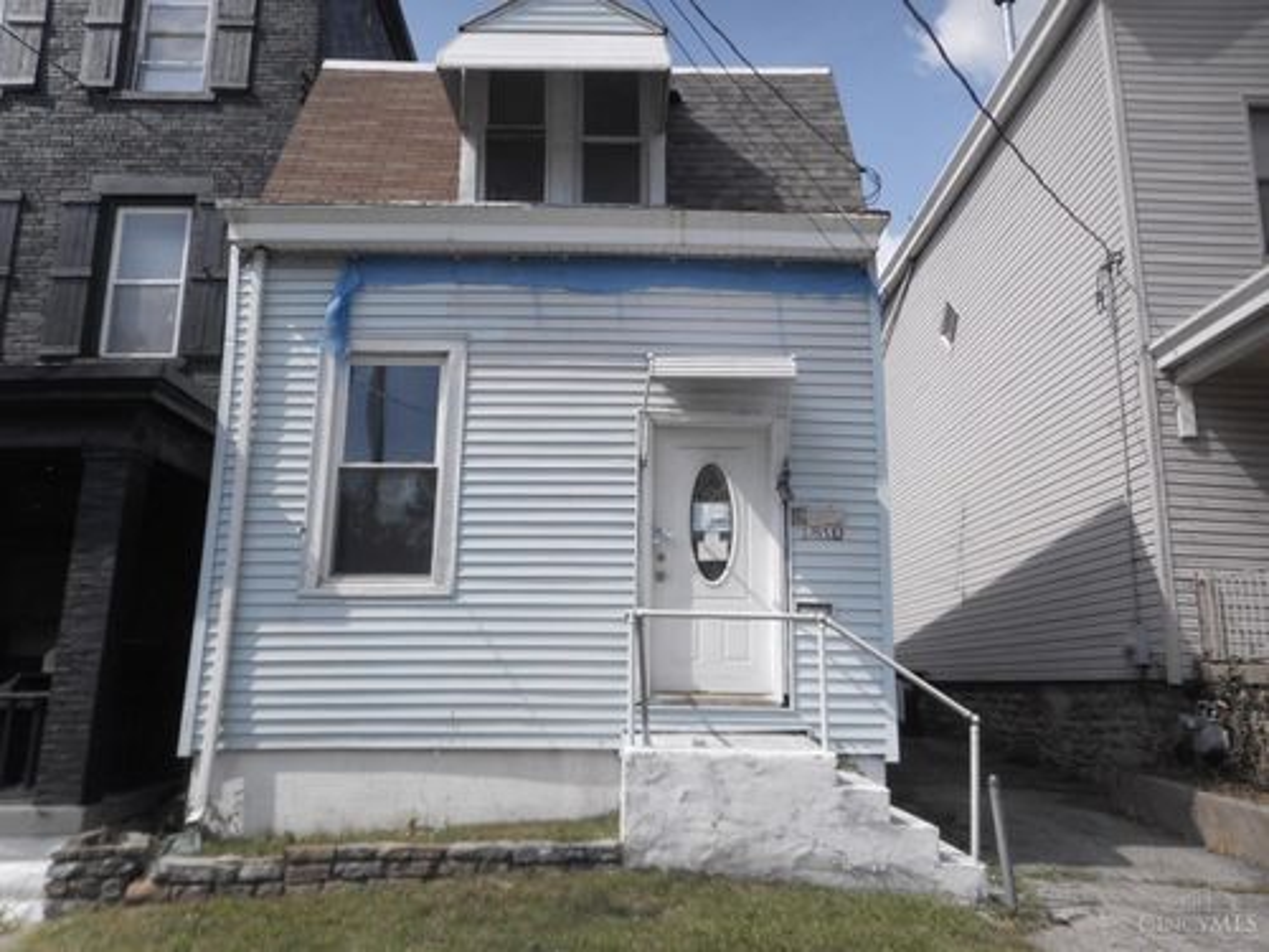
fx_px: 916
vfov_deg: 54.9
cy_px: 476
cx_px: 634
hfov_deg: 69.4
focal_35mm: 25
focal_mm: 4.5
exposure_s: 1/640
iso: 80
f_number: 3.7
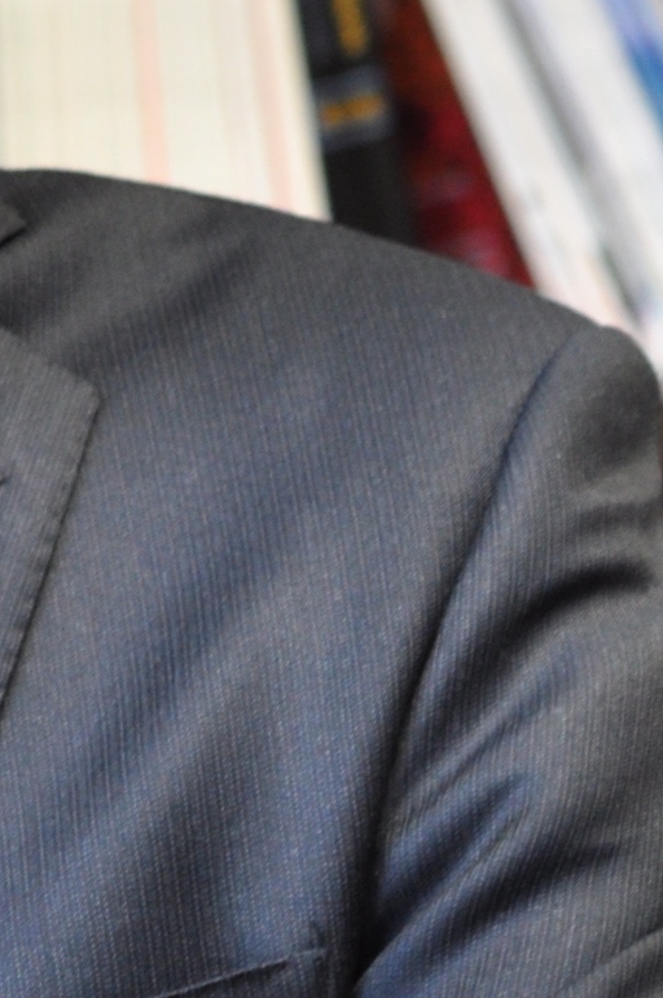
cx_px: -425
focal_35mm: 313
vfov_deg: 6.6
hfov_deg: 4.3
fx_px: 8669
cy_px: -113
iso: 640
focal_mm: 50
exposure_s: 1/60
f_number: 3.5
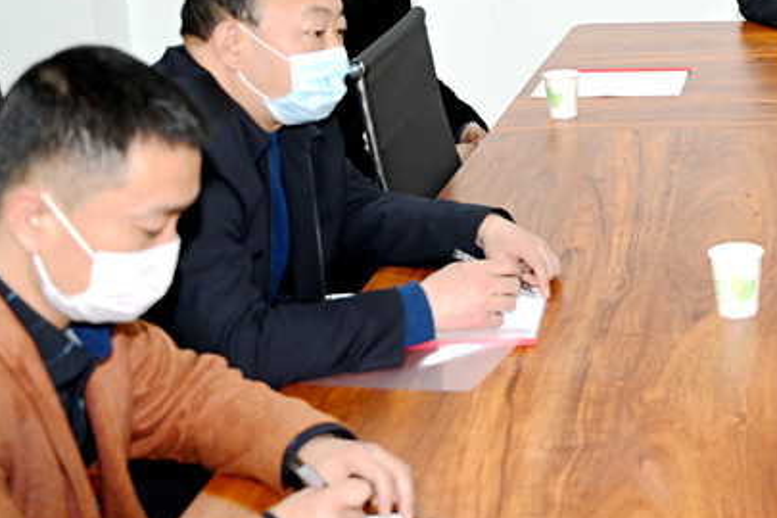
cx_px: 731
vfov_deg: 17.0
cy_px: 39
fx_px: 1705
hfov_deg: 24.8
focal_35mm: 79
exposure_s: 1/60
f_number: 4
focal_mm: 40
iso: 450
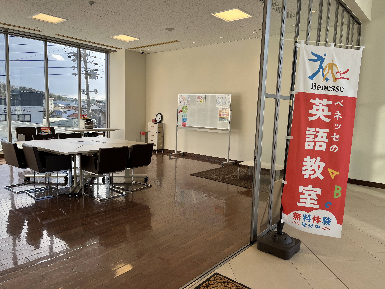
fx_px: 289
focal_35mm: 26
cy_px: 144
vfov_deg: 53.1
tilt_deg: -7.0
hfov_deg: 67.3
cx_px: 192
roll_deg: -1.9
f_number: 1.6
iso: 50
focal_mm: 5.1
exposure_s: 1/746
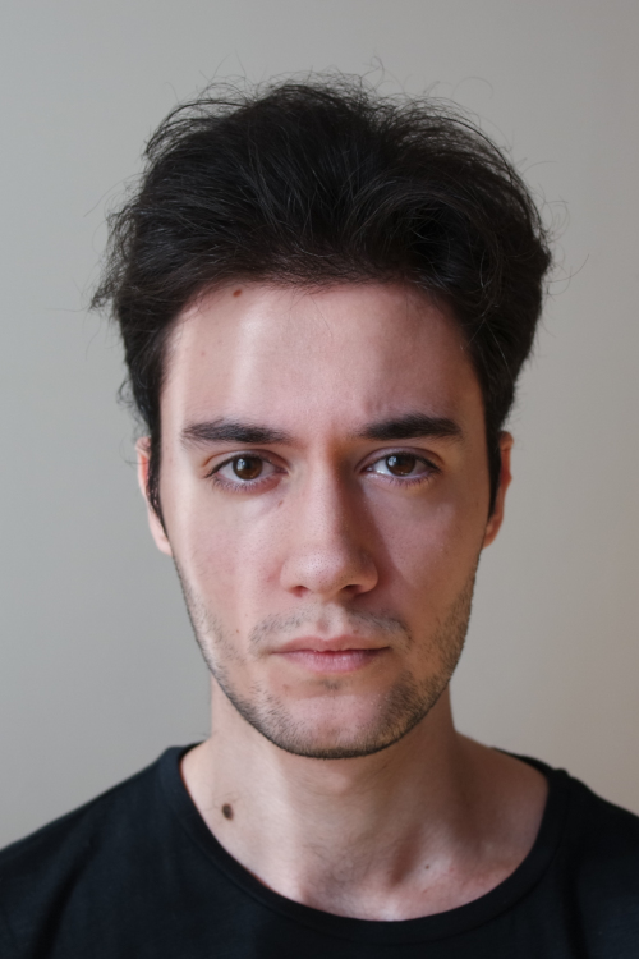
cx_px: 320
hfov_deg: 36.9
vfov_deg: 53.1
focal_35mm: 36
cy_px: 480
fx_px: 958
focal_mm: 24
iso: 100
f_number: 3.5
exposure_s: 1/100
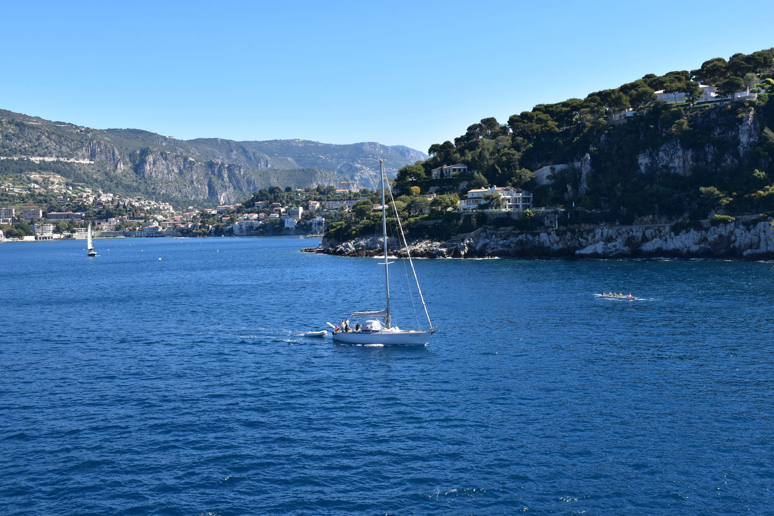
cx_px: 387
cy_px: 258
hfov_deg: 49.6
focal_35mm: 39
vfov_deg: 34.2
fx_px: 838
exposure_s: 1/320
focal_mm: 26
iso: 400
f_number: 10
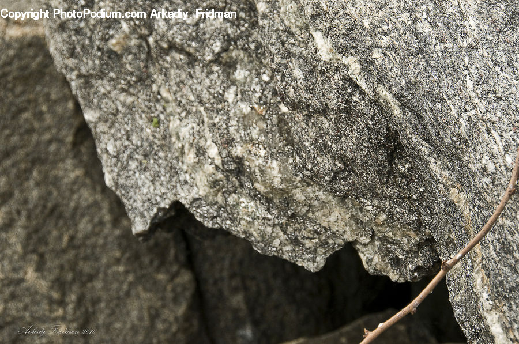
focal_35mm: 142
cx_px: 260
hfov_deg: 14.4
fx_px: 2051
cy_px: 172
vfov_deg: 9.6
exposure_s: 1/160
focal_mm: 95
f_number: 10
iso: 250
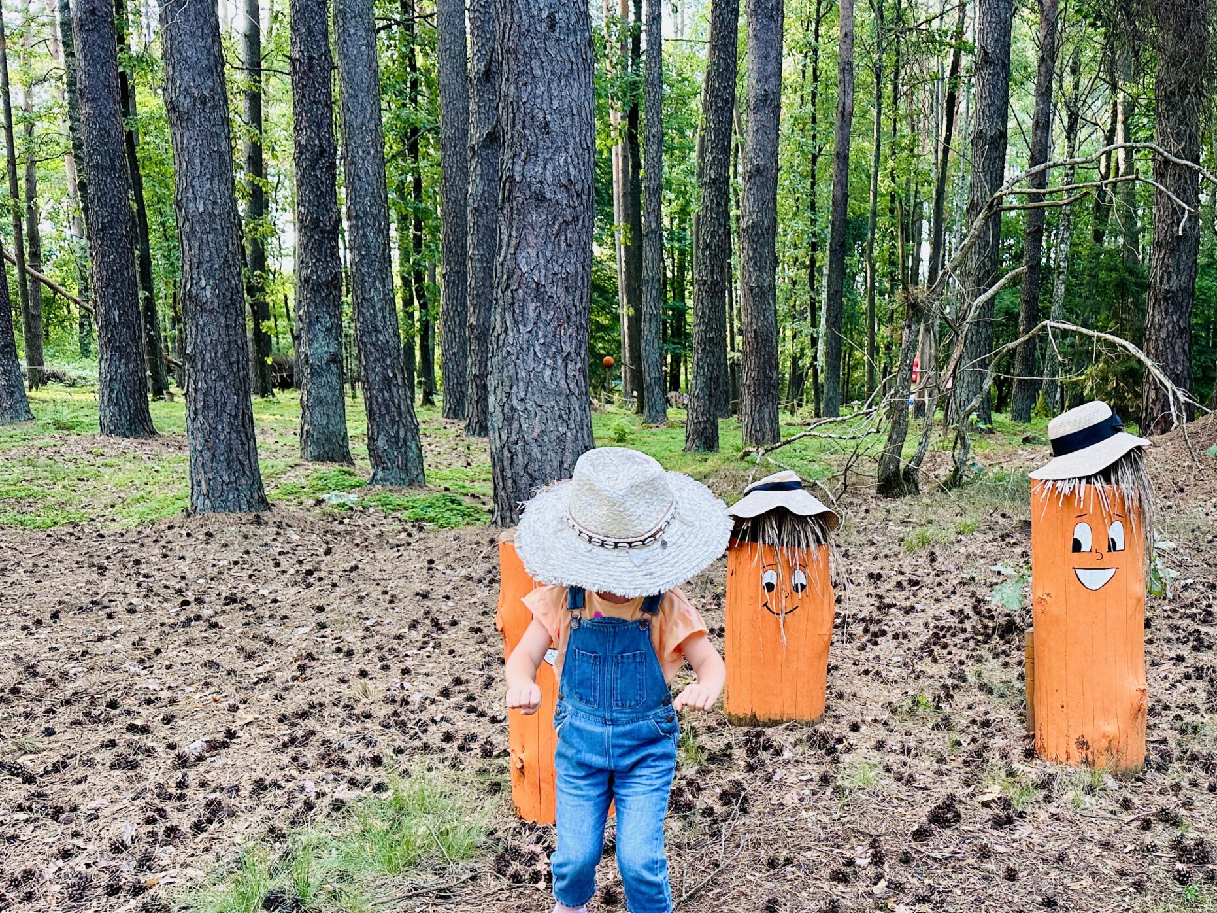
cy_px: 598
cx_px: 827
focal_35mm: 33
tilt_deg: -11.3
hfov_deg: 54.1
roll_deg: -0.9
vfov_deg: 42.4
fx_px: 1160
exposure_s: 1/121
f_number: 1.78
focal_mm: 6.86
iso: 160
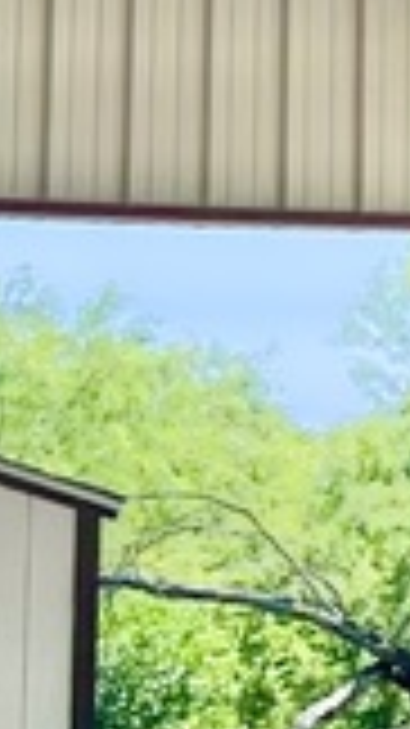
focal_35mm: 252
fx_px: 4876
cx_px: 2136
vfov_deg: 8.5
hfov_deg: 4.2
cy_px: 153
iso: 50
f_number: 1.5
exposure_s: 1/2841
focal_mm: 5.7
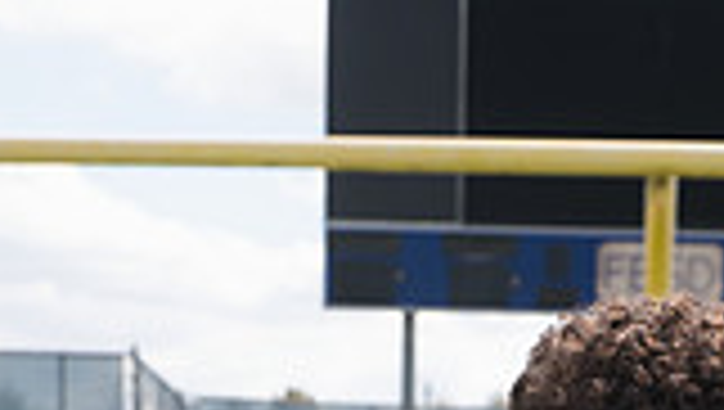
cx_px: 630
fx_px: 2806
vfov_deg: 7.7
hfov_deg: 14.6
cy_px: 1009
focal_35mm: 146
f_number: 7.1
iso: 125
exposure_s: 1/400
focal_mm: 50
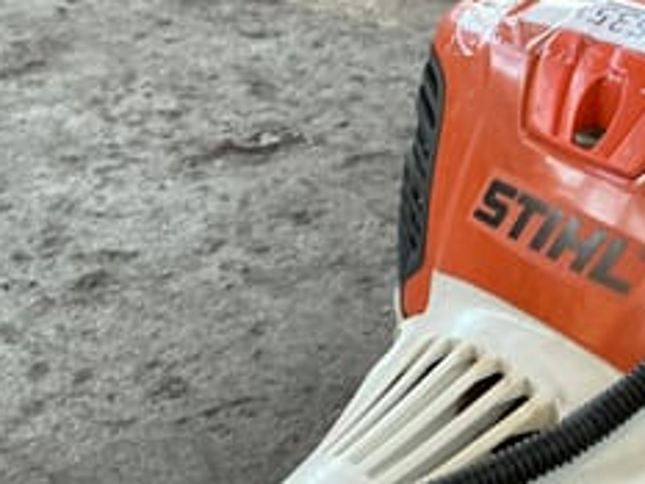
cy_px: 386
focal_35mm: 60
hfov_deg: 30.6
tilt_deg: -35.1
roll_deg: -1.0
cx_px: 590
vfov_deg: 24.1
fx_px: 1119
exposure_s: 1/40
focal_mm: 3
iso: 320
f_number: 1.8
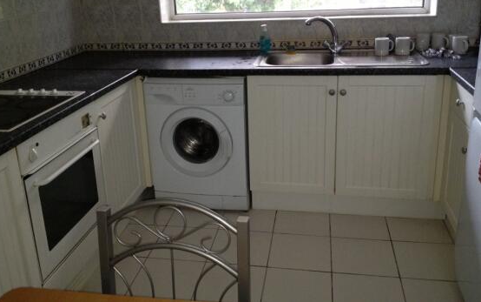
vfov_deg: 32.7
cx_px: 229
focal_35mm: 39
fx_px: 512
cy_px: 114
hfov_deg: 50.3
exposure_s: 1/20
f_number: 2.4
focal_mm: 4.28
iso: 200
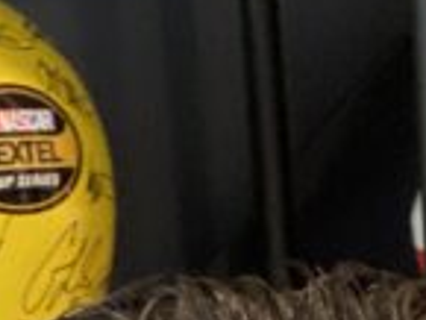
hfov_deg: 12.0
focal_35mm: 162
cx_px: -53
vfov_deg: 8.1
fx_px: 1995
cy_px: 901
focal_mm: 2.71
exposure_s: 1/60
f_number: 2.2
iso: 320
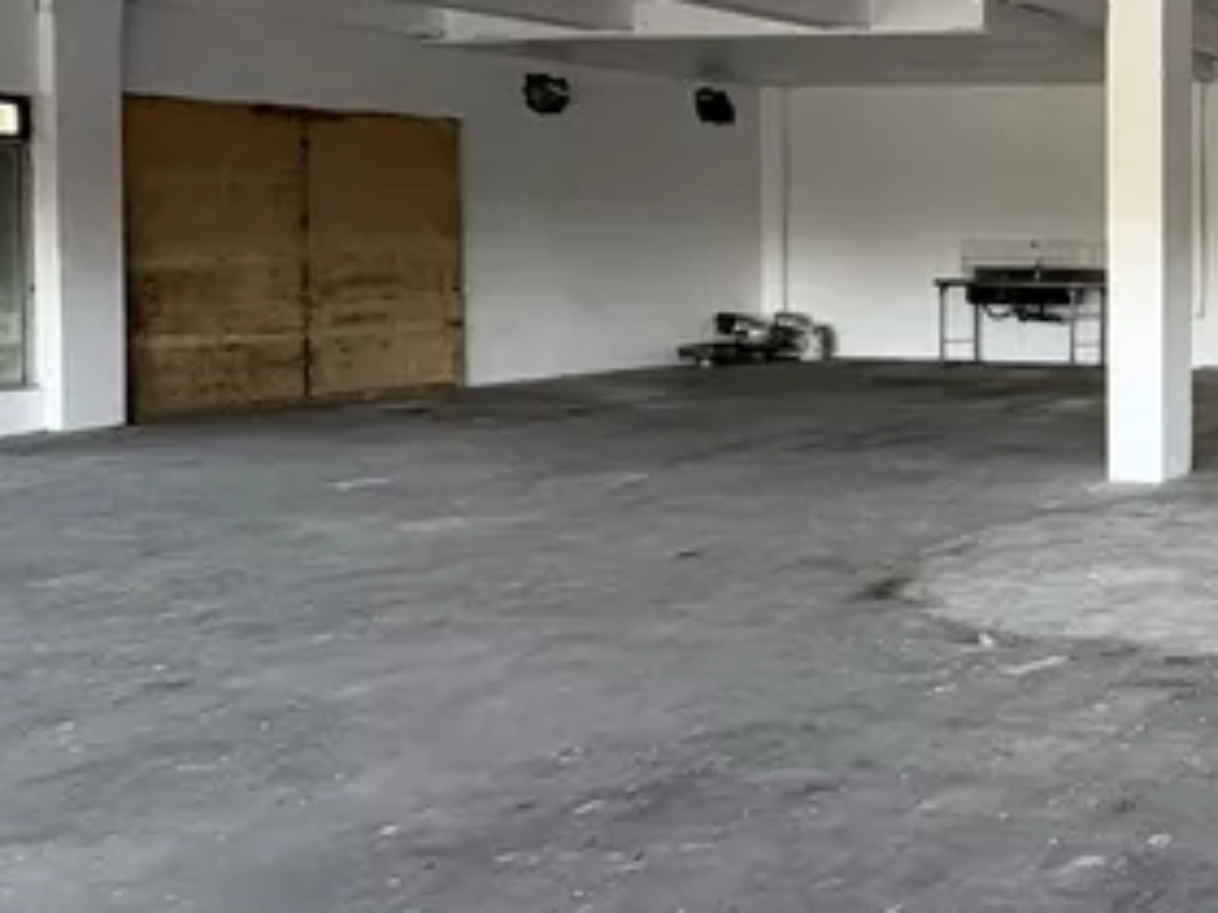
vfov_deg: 35.4
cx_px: 1692
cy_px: 265
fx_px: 1407
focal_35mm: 40
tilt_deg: -0.9
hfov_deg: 31.6
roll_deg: -0.1
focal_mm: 2.22
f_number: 2.2
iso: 160
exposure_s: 1/99
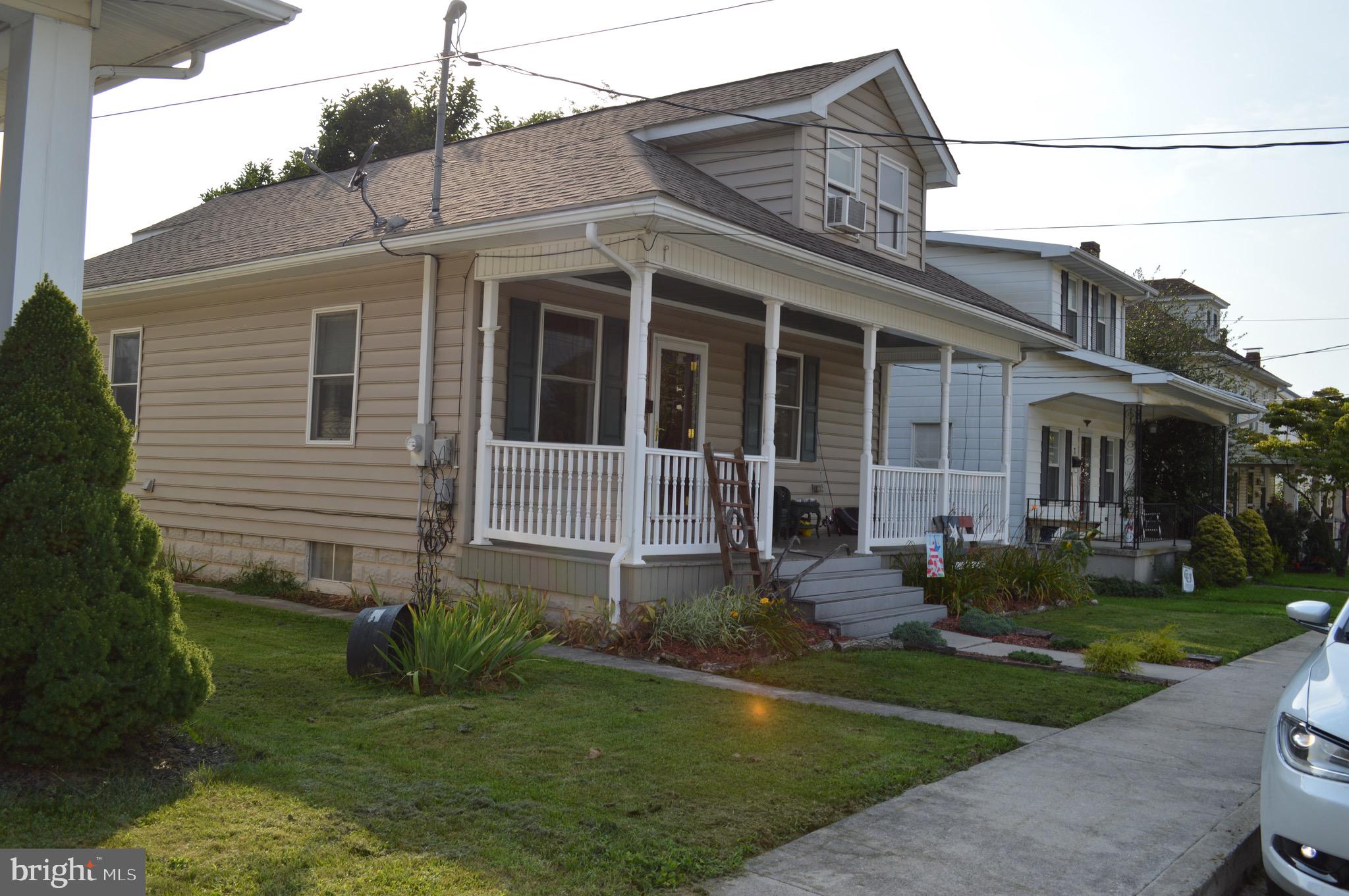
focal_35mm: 30
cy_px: 448
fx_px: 1123
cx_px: 674
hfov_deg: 62.0
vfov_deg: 43.5
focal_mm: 20
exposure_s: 1/200
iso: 100
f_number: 7.1
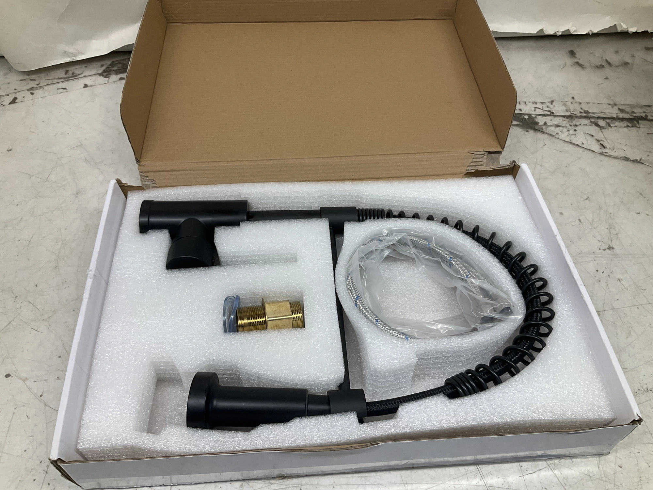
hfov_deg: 61.7
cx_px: 326
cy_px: 245
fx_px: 547
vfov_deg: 48.2
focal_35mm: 29
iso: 32
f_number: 1.8
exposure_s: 1/120
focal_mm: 3
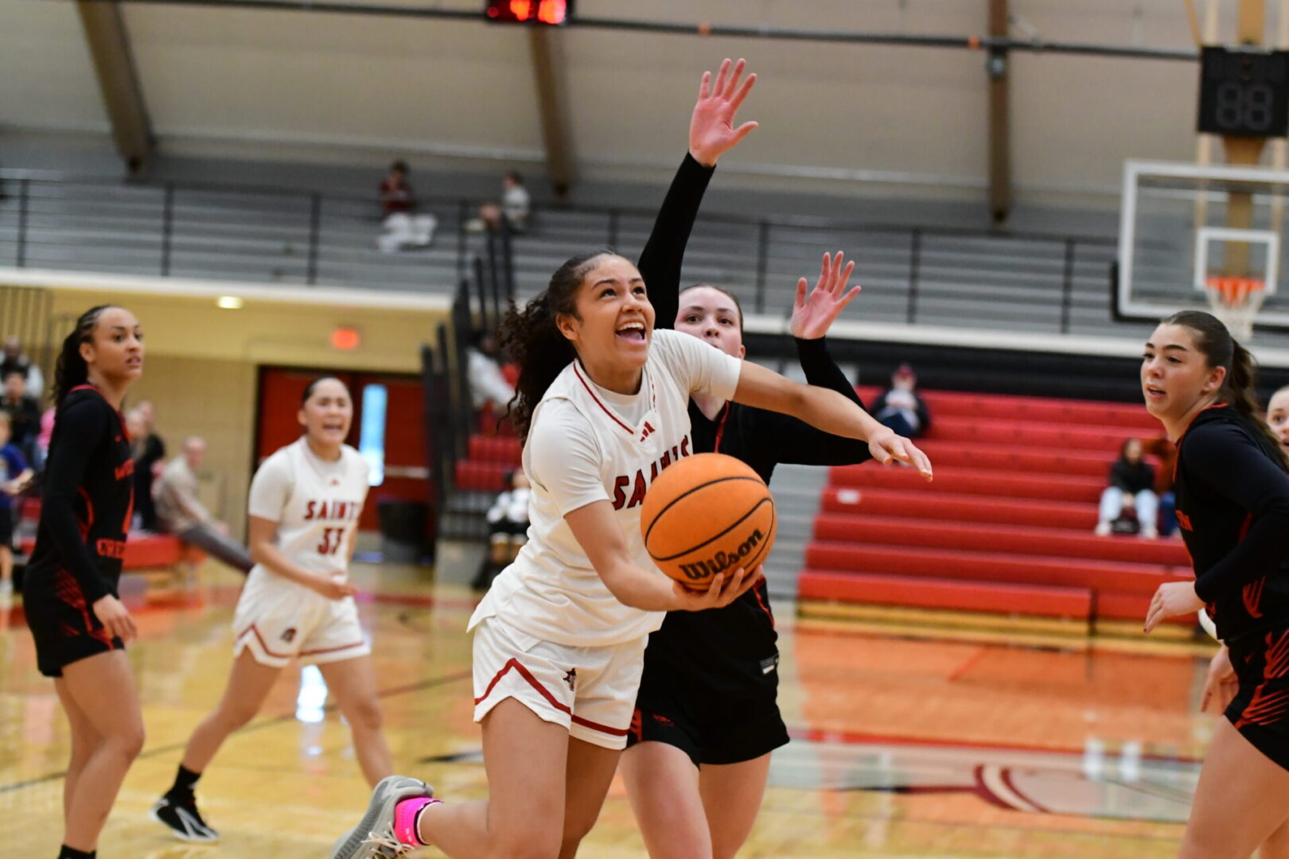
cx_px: 644
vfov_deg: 12.2
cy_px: 430
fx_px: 4028
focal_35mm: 112
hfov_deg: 18.2
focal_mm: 75
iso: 6400
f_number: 3.2
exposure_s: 1/800
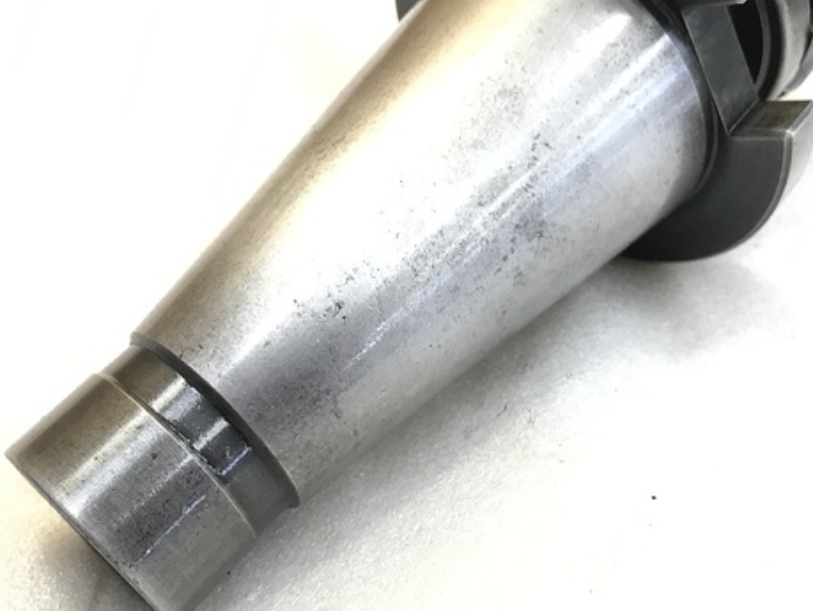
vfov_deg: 36.8
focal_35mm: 39
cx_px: 404
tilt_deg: -42.1
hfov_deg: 47.8
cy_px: 276
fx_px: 917
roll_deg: -3.4
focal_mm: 3.99
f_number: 1.8
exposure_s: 1/20
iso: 32
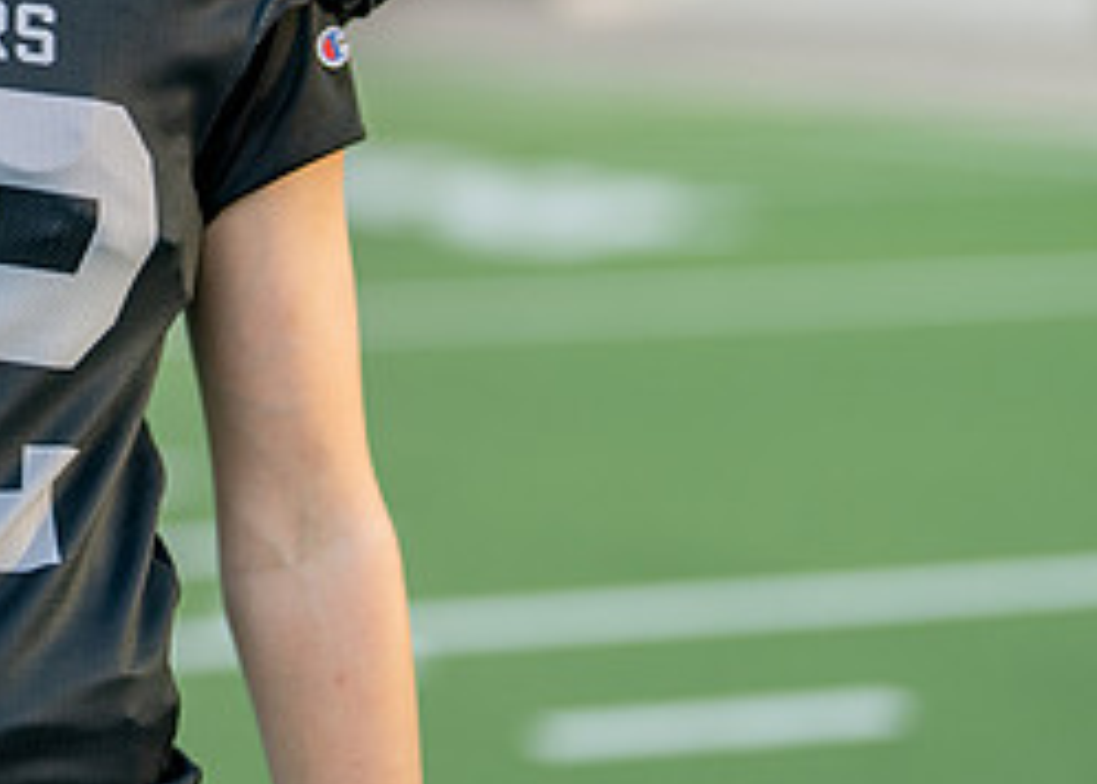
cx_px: -104
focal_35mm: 141
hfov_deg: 13.9
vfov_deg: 10.1
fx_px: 4394
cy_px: -42
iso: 100
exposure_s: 1/1600
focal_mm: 50
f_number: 1.2
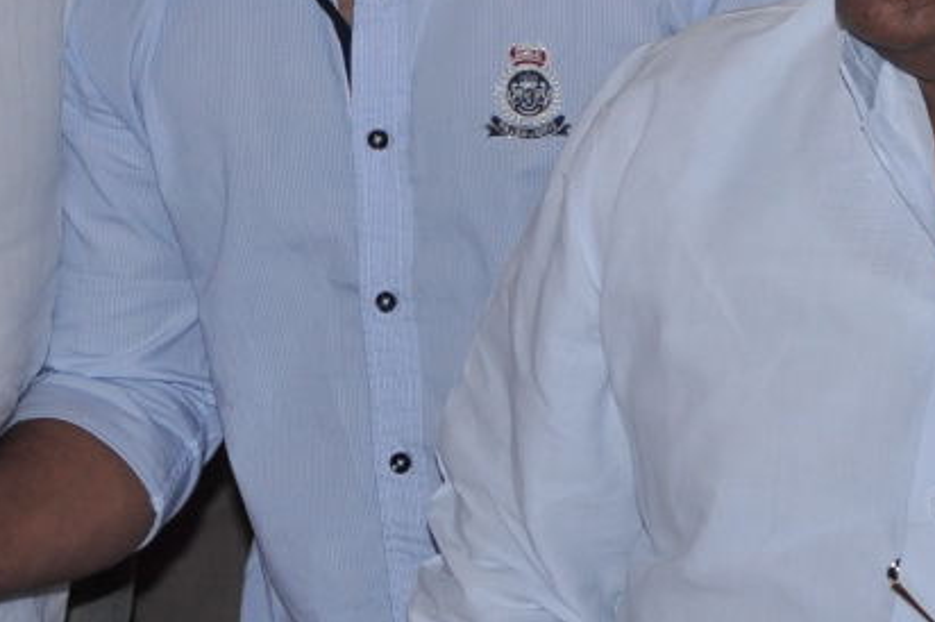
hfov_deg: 12.6
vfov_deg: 8.3
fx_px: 4230
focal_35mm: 163
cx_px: 708
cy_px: -221
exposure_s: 1/125
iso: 250
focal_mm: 28
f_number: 4.5
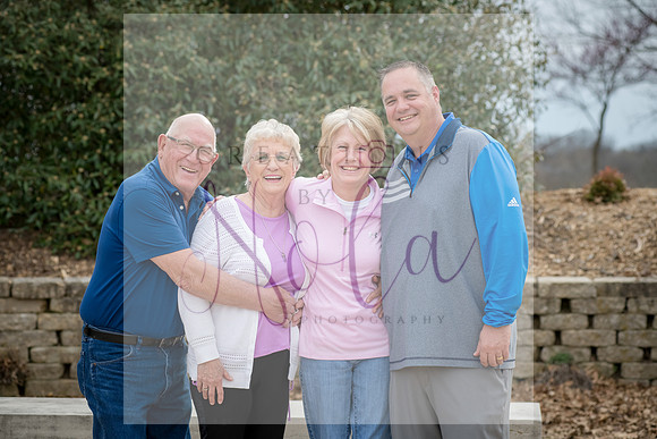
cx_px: 328
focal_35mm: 100
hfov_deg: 20.4
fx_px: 1825
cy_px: 220
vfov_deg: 13.7
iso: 400
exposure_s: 1/640
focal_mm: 100
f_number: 5
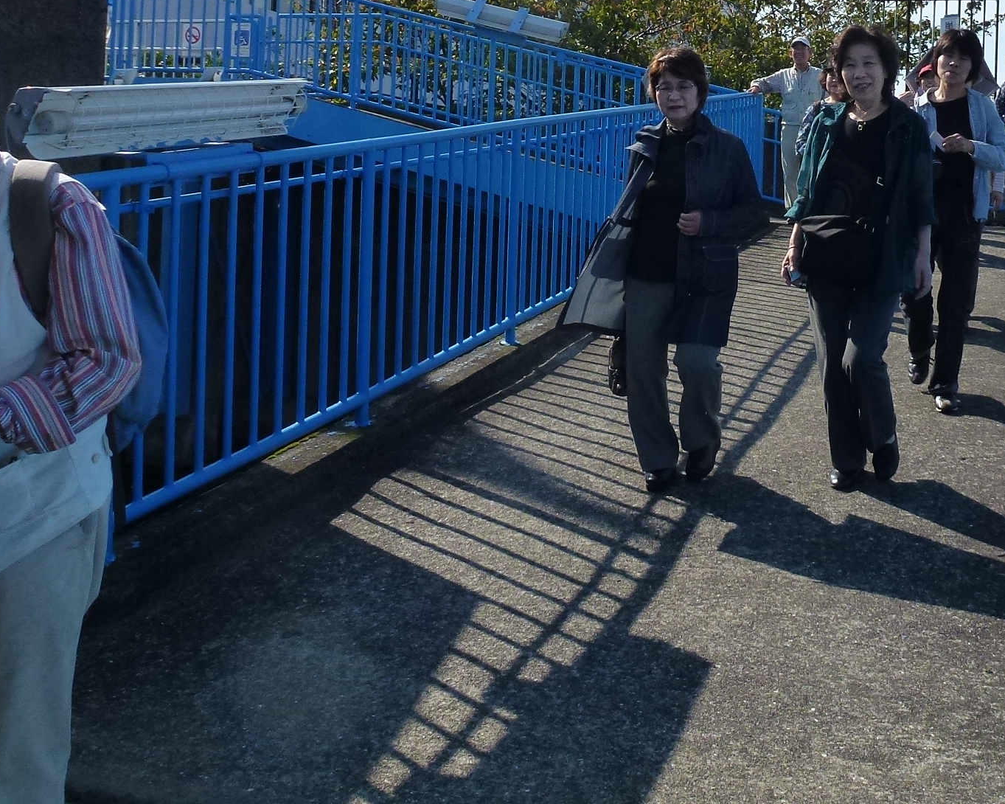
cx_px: 709
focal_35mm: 44
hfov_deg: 41.2
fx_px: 1309
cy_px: 202
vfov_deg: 33.5
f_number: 4
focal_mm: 4.3
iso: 160
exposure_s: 1/800
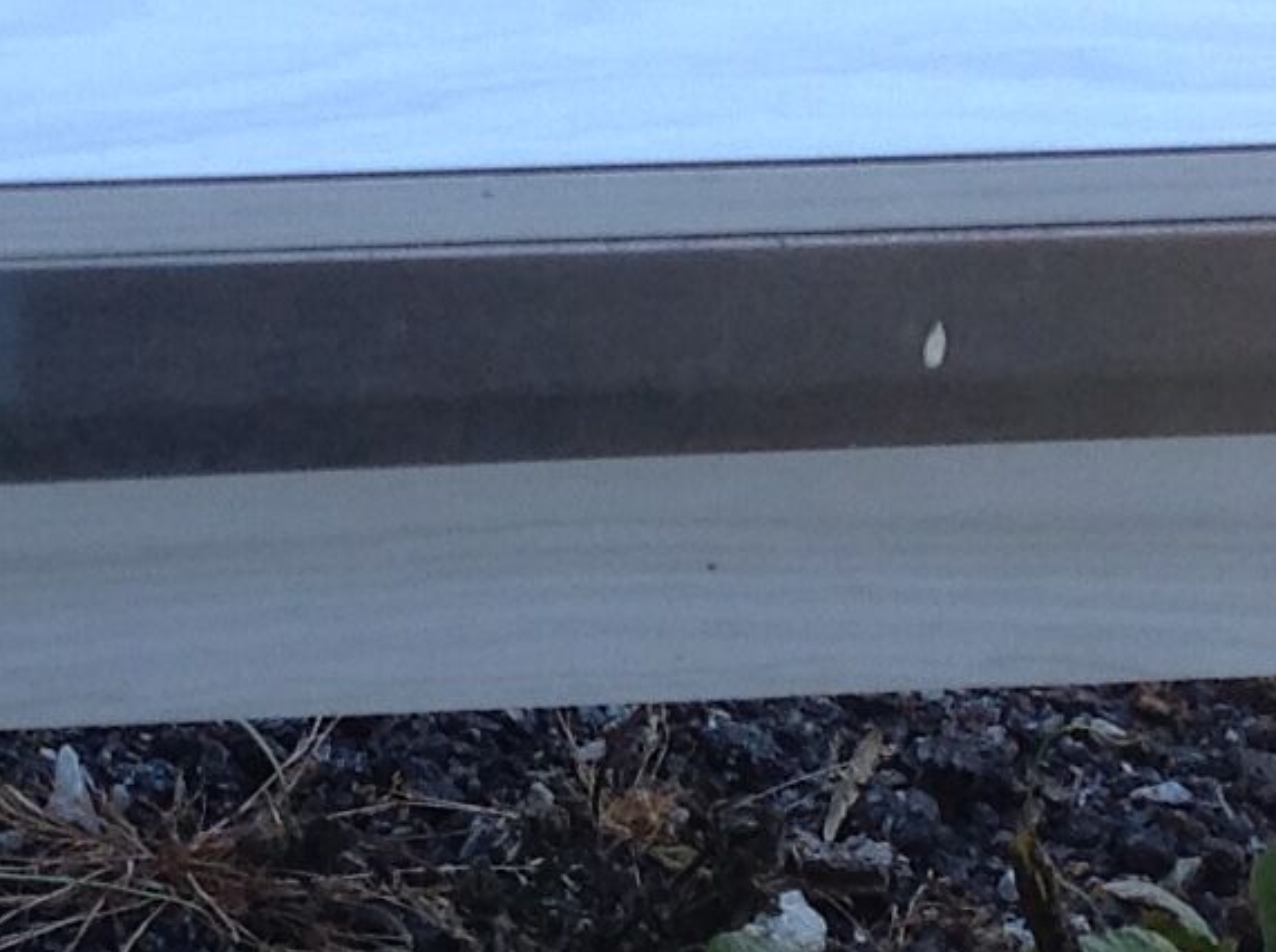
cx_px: 284
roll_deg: -3.1
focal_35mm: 159
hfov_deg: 12.4
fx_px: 5850
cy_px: 623
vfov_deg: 9.3
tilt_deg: -40.0
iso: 50
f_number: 2.4
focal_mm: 4.28
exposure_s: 1/355
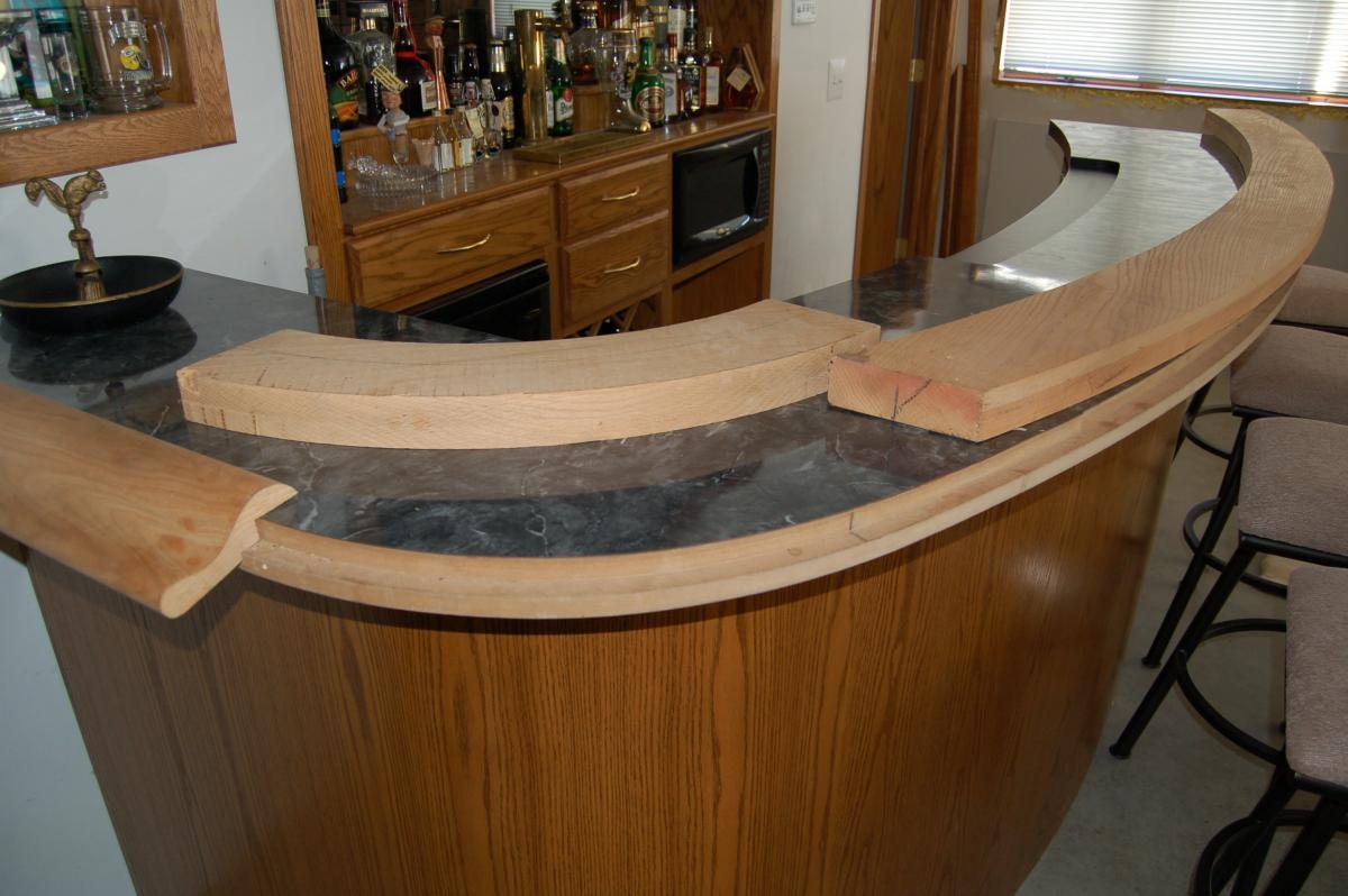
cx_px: 674
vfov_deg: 47.9
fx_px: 1010
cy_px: 448
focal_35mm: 27
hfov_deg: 67.4
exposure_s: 1/60
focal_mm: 18
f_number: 3.5
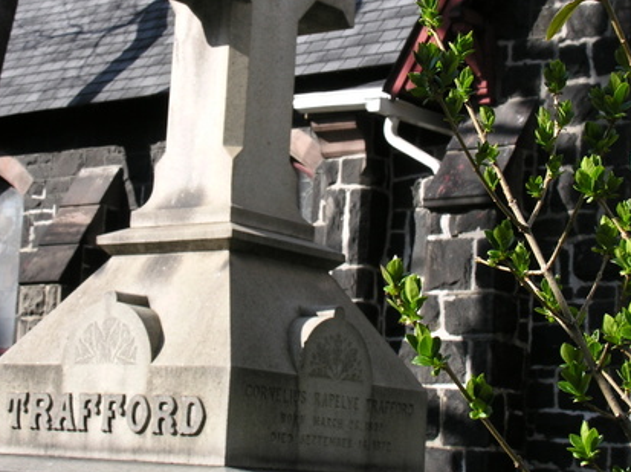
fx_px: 1748
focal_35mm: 96
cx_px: 287
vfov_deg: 15.4
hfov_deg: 20.5
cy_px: 186
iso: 50
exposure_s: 1/77.5
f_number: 7.8
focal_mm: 12.7
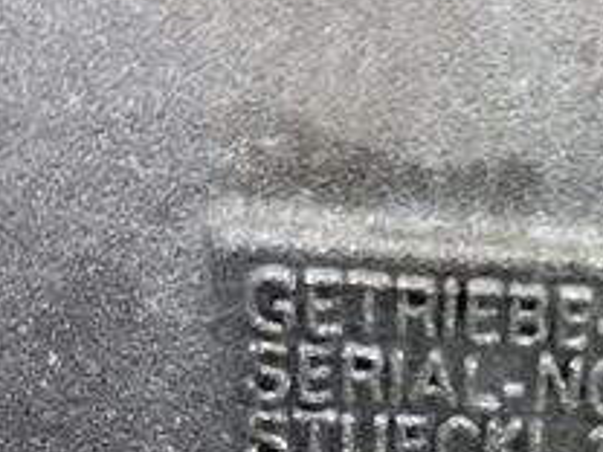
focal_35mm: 83
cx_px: 623
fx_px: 1446
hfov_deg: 22.5
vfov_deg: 17.3
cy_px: 462
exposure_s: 1/50
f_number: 1.8
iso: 250
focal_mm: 4
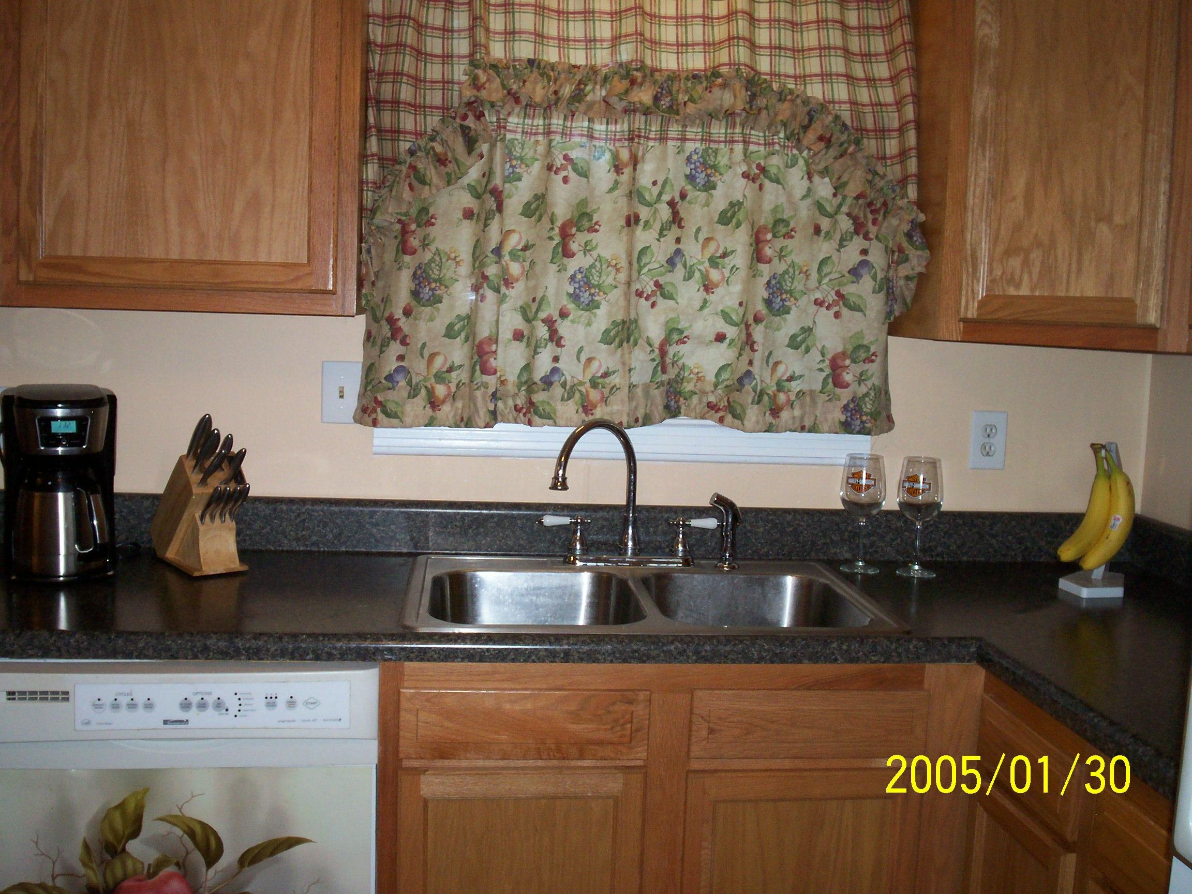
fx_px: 1240
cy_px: 447
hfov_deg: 51.4
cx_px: 596
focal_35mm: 36
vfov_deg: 39.7
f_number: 4.5
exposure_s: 1/64
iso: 140
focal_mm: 5.9
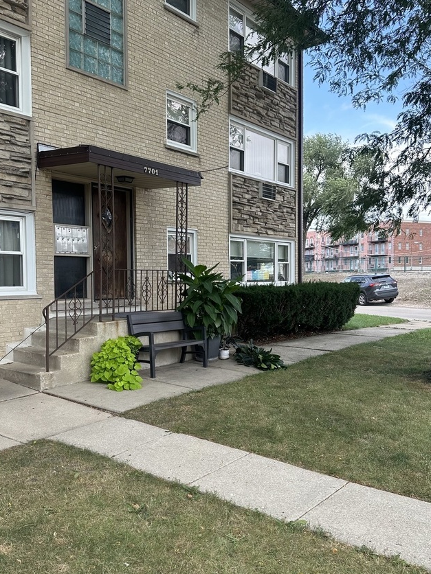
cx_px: 205
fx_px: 515
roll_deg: +0.7
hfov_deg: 45.4
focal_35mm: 31
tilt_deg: -4.2
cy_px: 291
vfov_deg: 58.3
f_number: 1.78
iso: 80
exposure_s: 1/879
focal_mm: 6.86
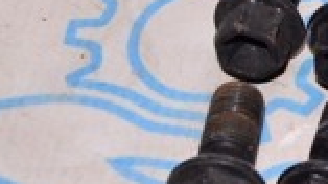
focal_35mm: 160
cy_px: -18
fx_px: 1392
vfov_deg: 7.5
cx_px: 535
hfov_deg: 12.6
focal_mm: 25
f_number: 8
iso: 1600
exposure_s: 1/200
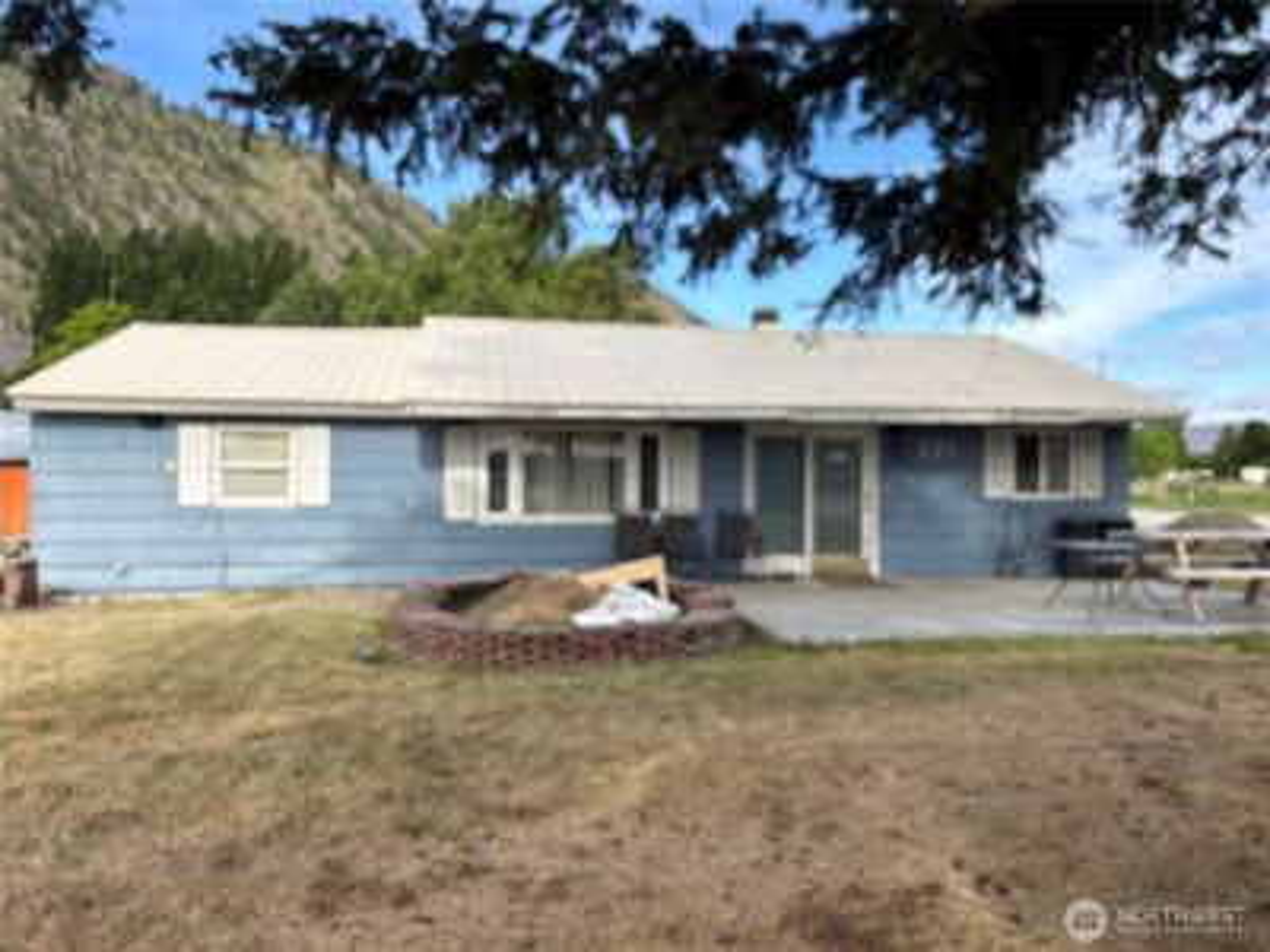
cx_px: 635
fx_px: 954
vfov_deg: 53.1
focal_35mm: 26
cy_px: 476
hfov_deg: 67.3
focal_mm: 5.96
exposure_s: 1/1667
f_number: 1.6
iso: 50
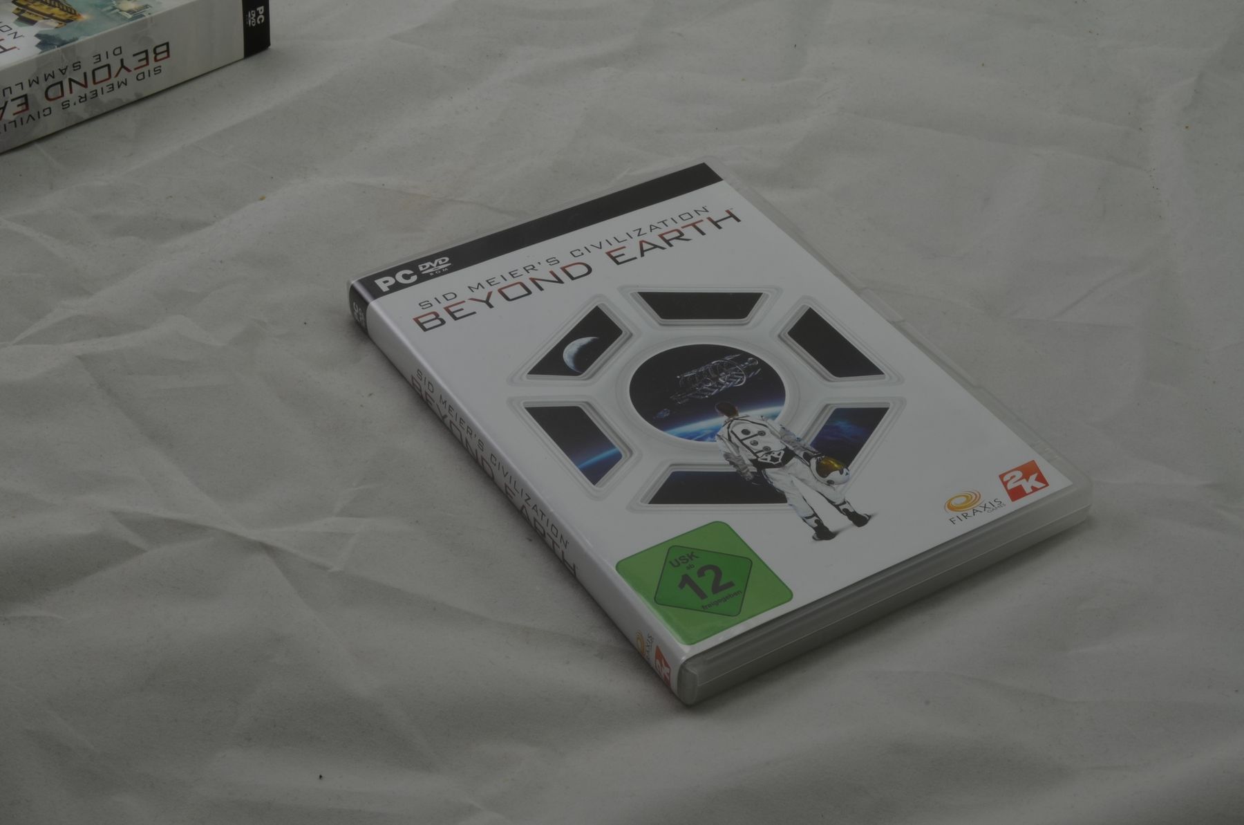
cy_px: 412
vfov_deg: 22.5
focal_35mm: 60
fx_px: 2069
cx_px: 622
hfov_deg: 33.5
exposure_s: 1/4
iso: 100
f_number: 20
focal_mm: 40
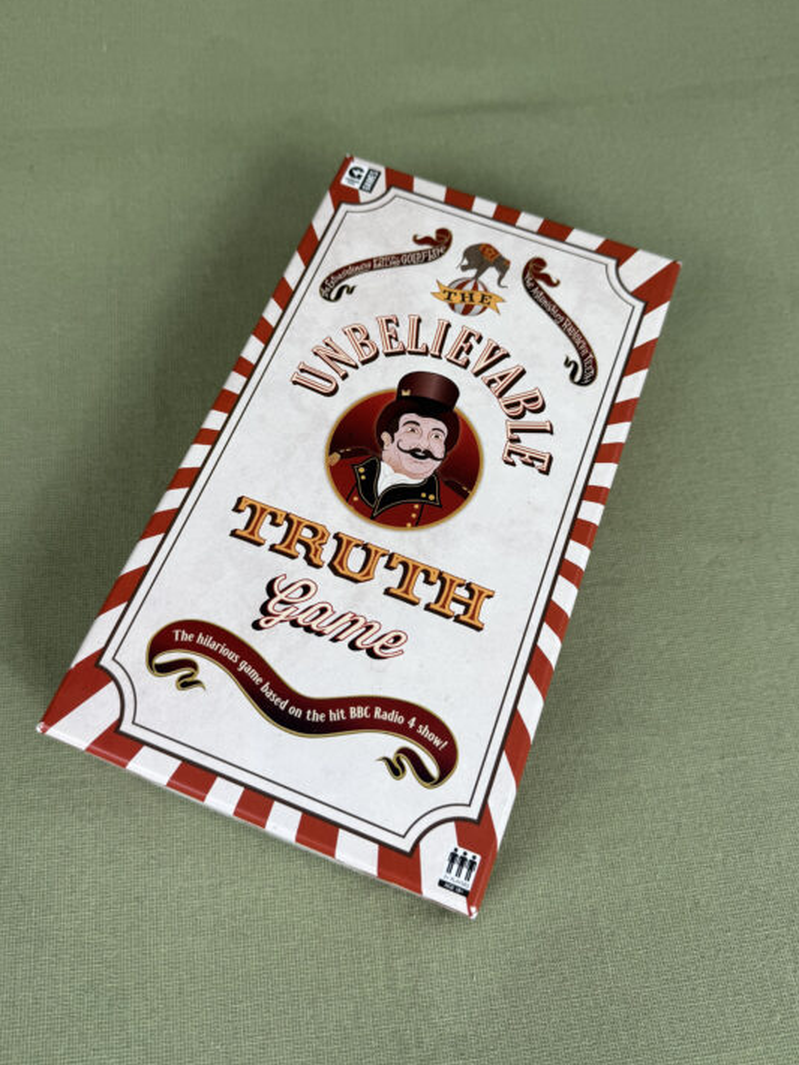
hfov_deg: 51.3
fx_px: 831
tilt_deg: -66.5
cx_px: 388
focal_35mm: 27
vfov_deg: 65.2
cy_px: 481
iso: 80
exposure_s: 1/100
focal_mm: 6.76
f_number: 1.78
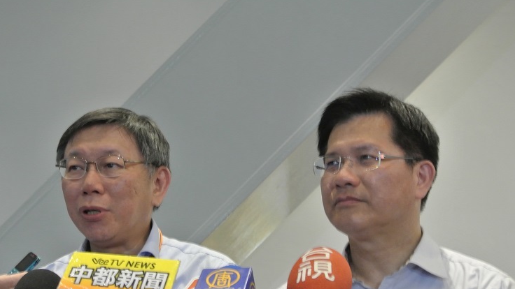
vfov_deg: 17.9
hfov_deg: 31.3
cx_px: 199
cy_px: 224
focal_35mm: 67
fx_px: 915
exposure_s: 1/15
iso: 800
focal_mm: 17.5
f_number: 4.5
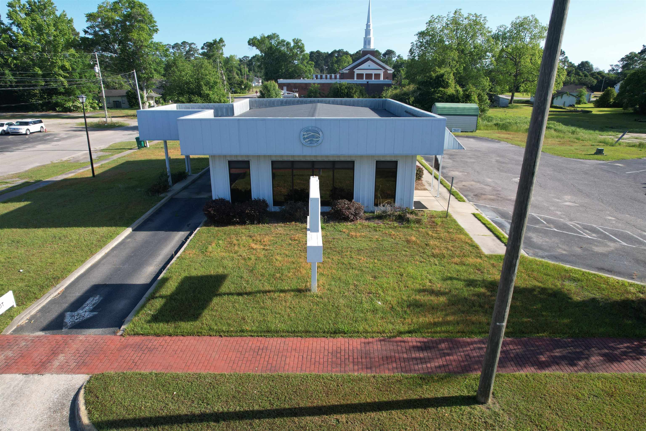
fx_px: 395
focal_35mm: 22
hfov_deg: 78.6
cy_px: 216
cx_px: 323
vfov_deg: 57.2
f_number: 2.8
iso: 100
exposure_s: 1/1000
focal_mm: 8.38
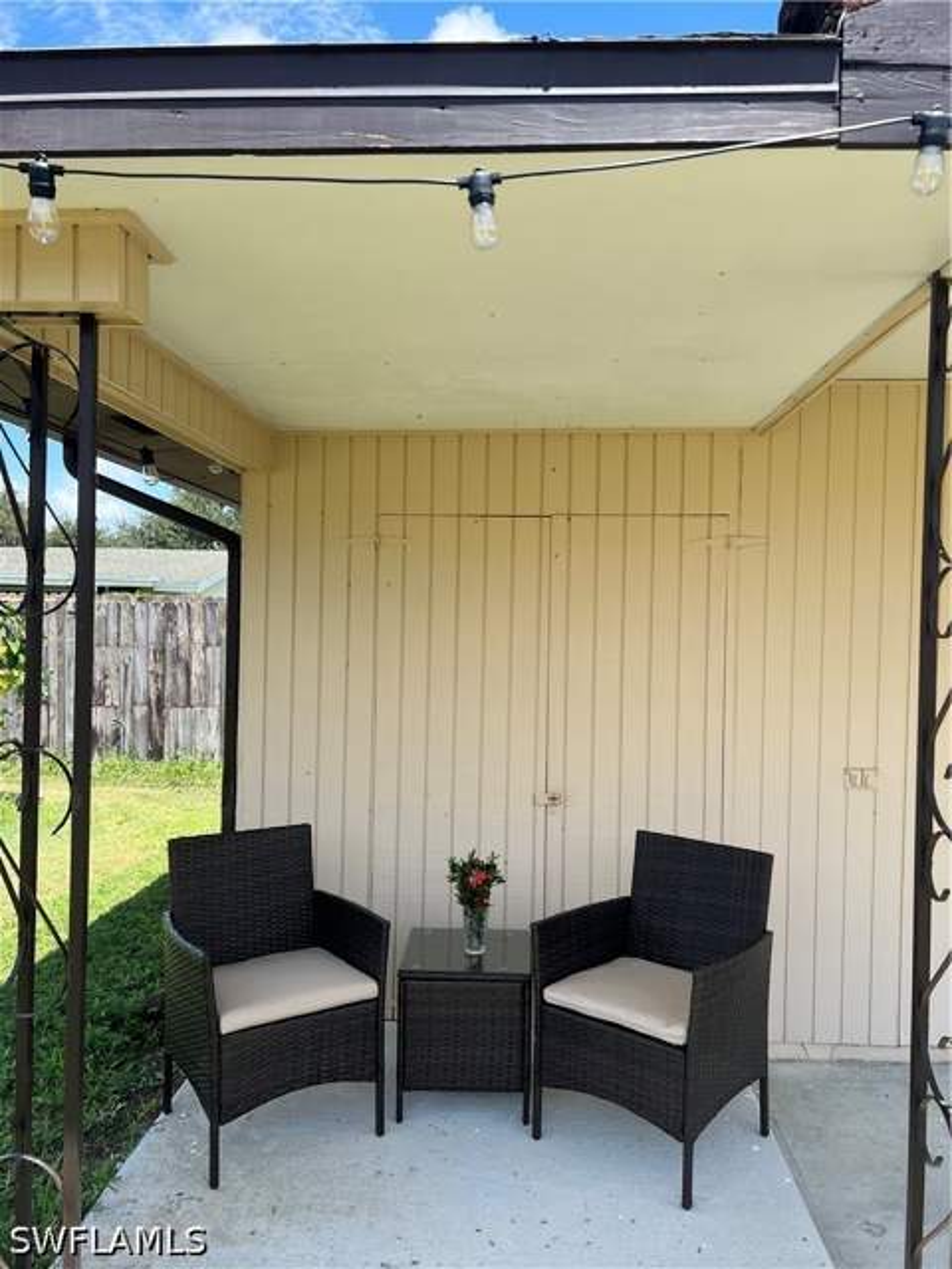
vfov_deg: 67.3
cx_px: 476
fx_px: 953
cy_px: 634
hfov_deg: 53.1
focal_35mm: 26
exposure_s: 1/1838
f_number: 1.5
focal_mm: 5.7
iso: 50
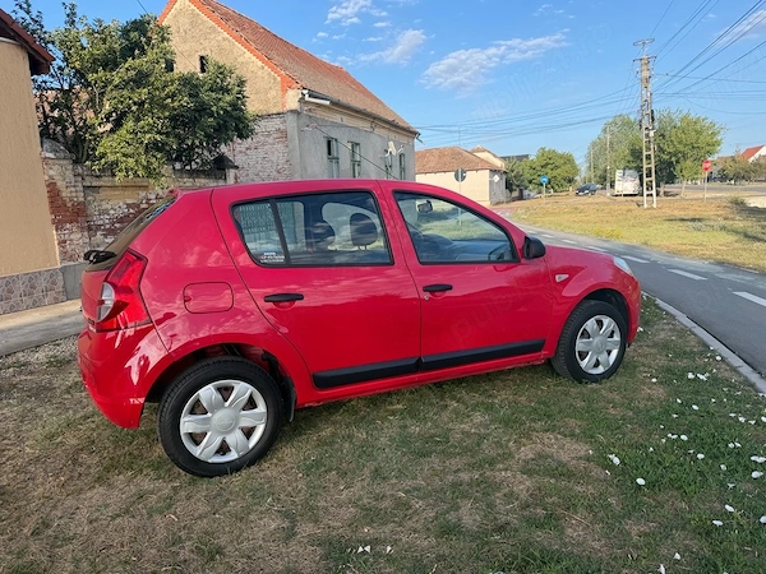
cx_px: 383
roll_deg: +4.2
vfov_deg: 56.8
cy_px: 287
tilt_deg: -10.9
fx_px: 531
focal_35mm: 24
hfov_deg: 71.6
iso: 80
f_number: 1.78
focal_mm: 6.76
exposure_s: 1/1464
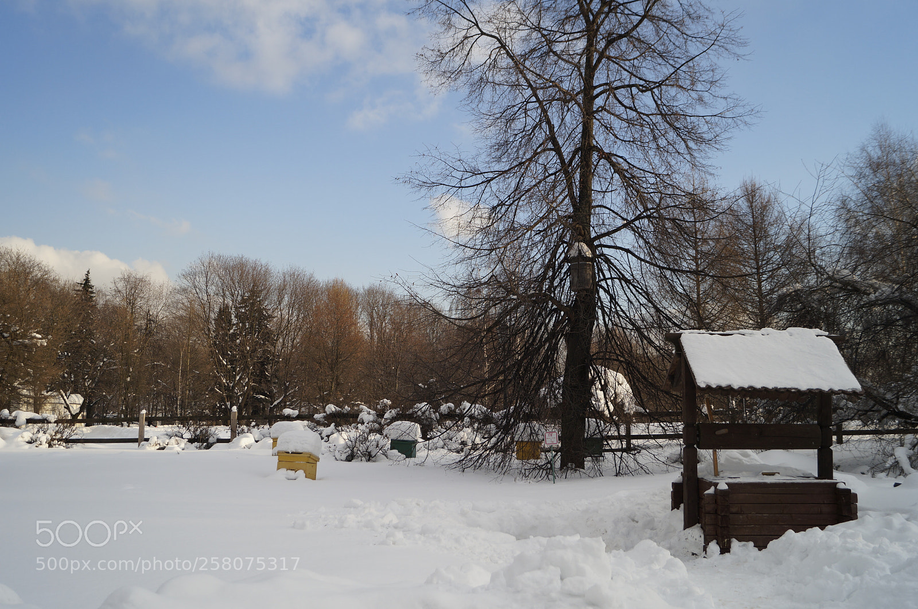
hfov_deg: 62.0
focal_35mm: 30
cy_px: 304
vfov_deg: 43.5
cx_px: 459
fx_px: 764
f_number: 3.5
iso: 100
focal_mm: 20
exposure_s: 1/1000
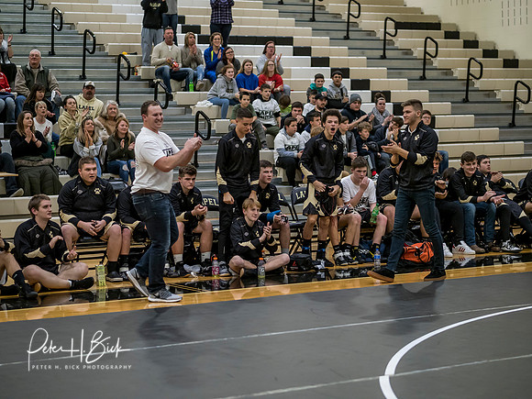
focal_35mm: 90
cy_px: 200
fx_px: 1383
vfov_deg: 16.4
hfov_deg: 21.8
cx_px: 266
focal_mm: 45
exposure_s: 1/1000
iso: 1600
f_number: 1.4
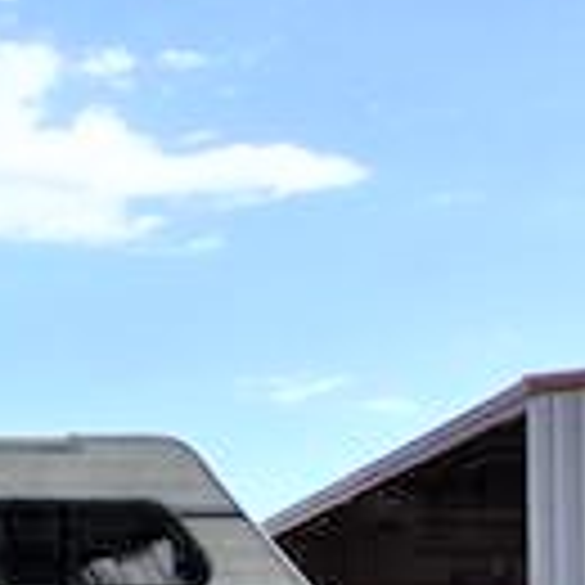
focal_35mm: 135
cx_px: -702
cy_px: 792
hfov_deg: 11.3
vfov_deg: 12.5
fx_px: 2581
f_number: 2.4
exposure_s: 1/1164
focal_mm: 3.3
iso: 25
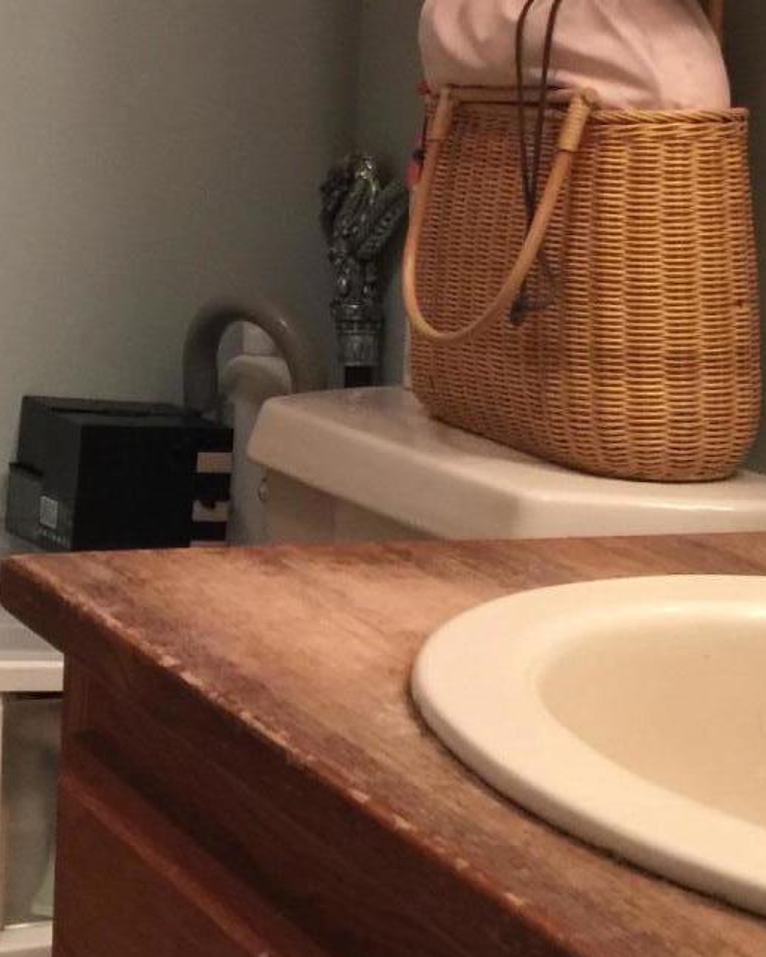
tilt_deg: -4.5
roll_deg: -1.5
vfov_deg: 21.5
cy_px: 214
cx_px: -52
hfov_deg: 17.0
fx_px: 2492
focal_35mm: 88
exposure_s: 1/15
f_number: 2.2
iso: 100
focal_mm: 4.15
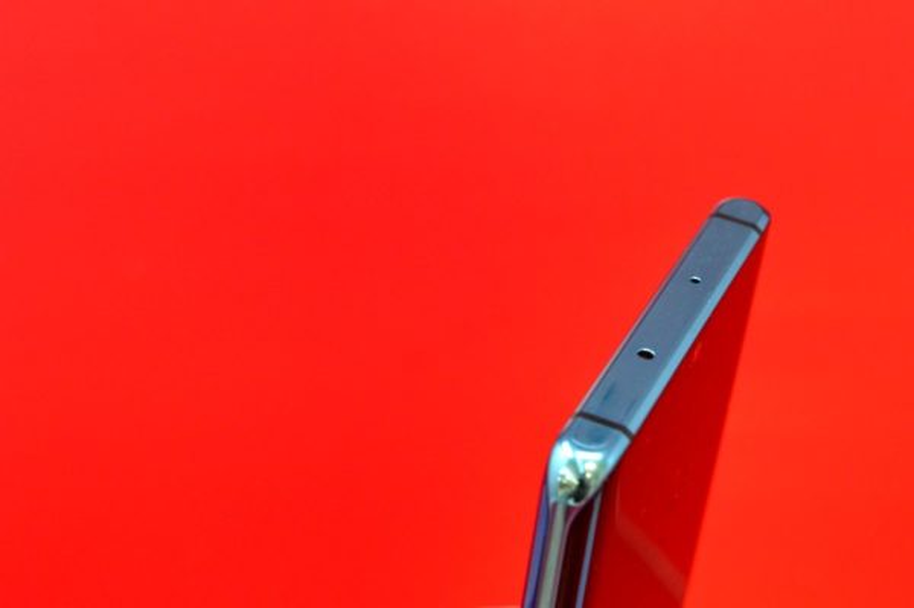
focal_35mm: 82
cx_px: 457
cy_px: 304
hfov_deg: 24.6
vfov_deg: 16.5
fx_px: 2093
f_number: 10
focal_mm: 55
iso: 1600
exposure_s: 1/100
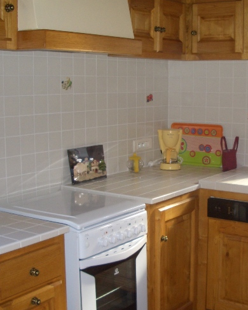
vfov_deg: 33.6
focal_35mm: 56
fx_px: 514
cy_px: 166
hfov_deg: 26.9
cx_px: 168
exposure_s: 1/60
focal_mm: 5.8
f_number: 2.6
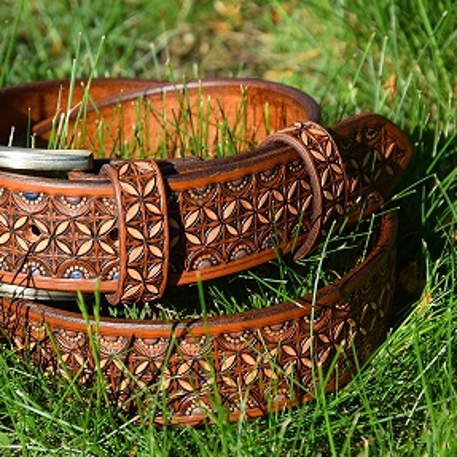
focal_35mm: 210
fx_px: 3132
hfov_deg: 8.3
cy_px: 236
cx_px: 158
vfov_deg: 8.3
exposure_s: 1/1250
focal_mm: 105
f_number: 9
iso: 1000
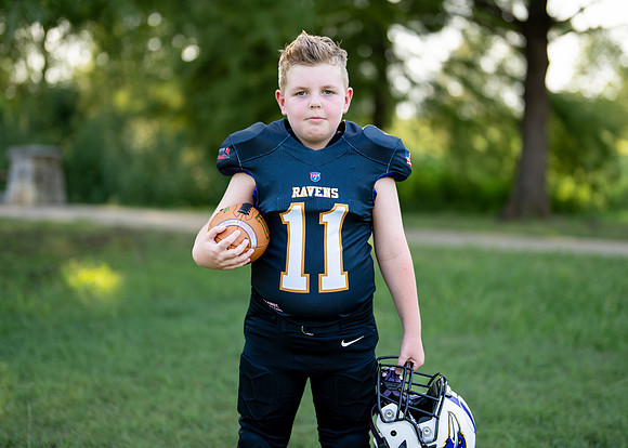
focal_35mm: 64
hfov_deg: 30.6
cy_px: 188
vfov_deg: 22.1
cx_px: 319
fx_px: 1148
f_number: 1.2
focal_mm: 50
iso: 100
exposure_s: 1/1250
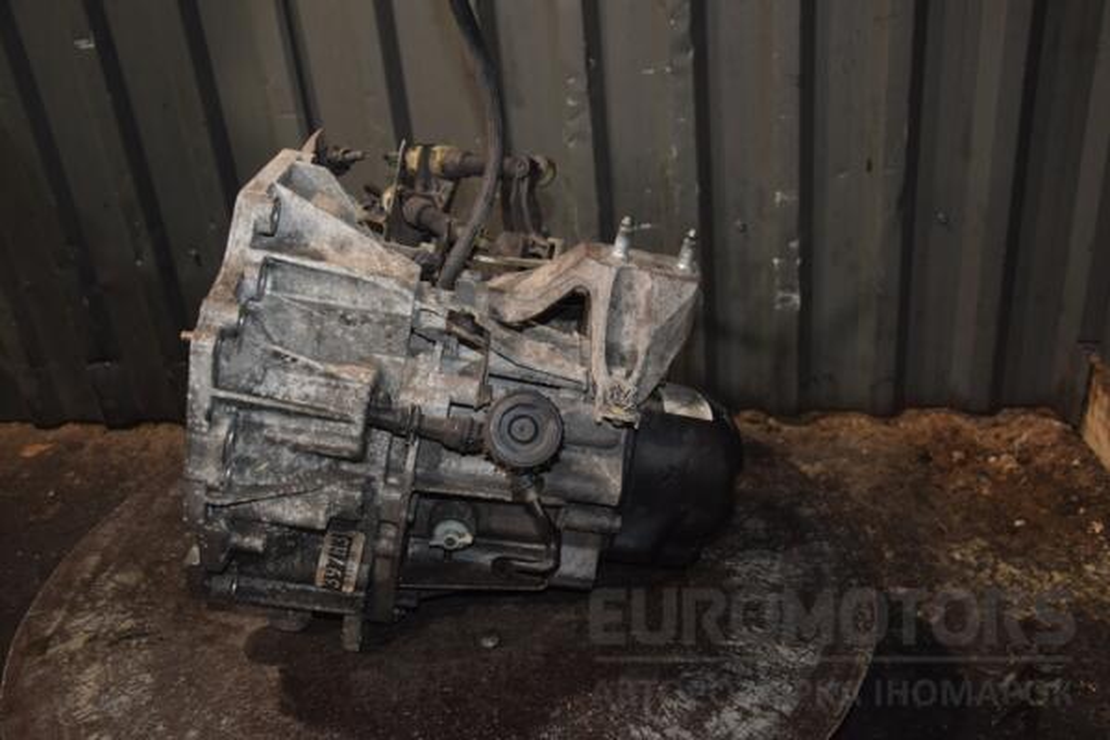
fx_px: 1017
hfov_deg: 57.2
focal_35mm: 33
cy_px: 370
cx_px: 555
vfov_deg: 40.0
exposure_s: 1/60
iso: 800
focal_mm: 22
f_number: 5
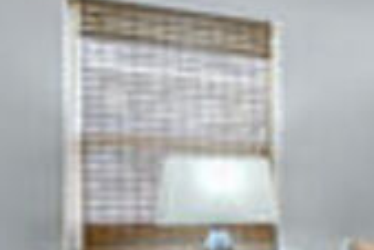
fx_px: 665
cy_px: 217
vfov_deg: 20.9
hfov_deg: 23.0
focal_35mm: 64
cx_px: 609
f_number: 11
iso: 200
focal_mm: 10
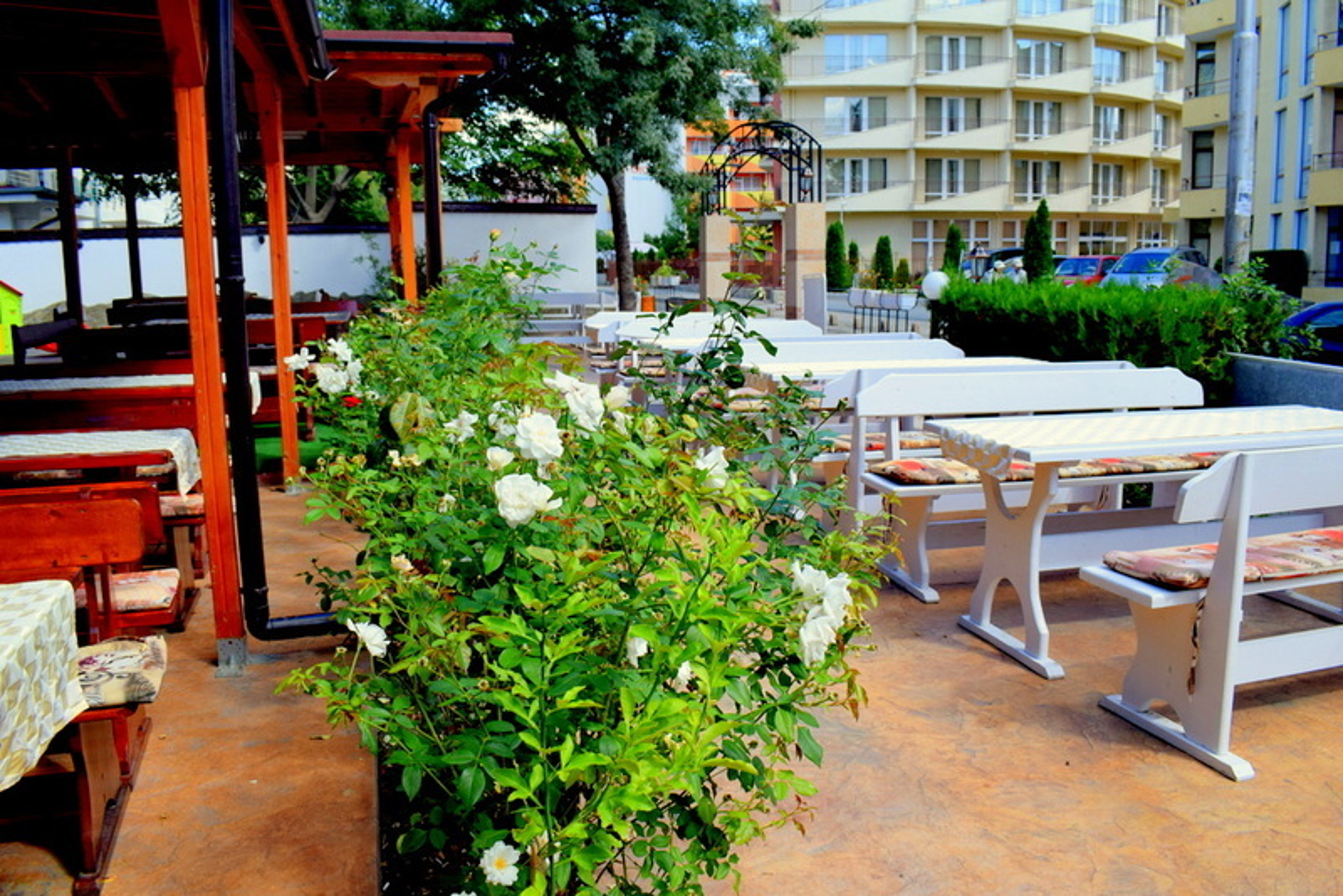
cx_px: 672
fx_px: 1120
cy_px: 448
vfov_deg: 43.6
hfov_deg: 61.9
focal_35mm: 30
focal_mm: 20
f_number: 8
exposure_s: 1/250
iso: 280
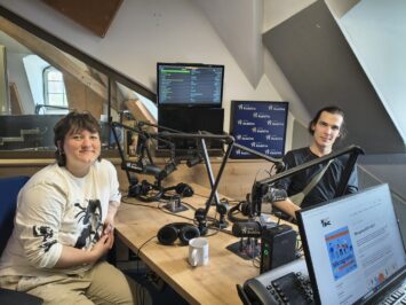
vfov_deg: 53.0
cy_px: 152
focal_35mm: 26
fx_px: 305
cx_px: 203
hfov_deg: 67.3
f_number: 1.8
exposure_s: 1/50
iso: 882
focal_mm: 4.81
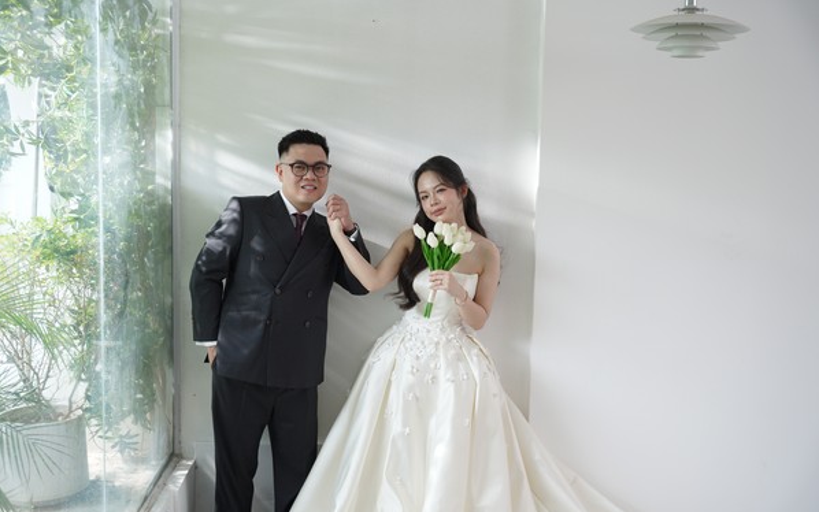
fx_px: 987
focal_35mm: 44
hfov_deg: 45.1
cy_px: 249
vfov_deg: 29.1
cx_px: 410
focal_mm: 43.2
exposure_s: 1/125
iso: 640
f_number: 3.5
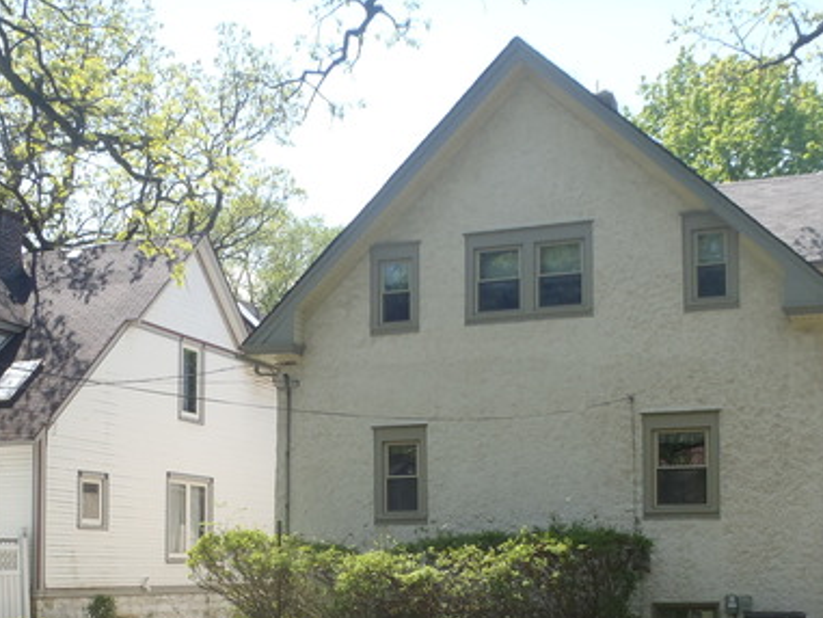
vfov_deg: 30.0
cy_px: 510
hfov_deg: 40.2
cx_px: 495
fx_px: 1118
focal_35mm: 47
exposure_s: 1/200
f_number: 3.9
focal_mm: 5
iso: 80
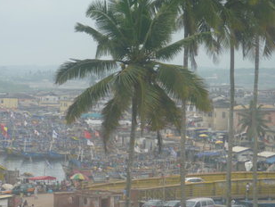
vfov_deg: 8.2
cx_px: 102
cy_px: 117
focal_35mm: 181
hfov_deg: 10.9
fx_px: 1438
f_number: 5.9
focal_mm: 25.2
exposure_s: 1/200
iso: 80
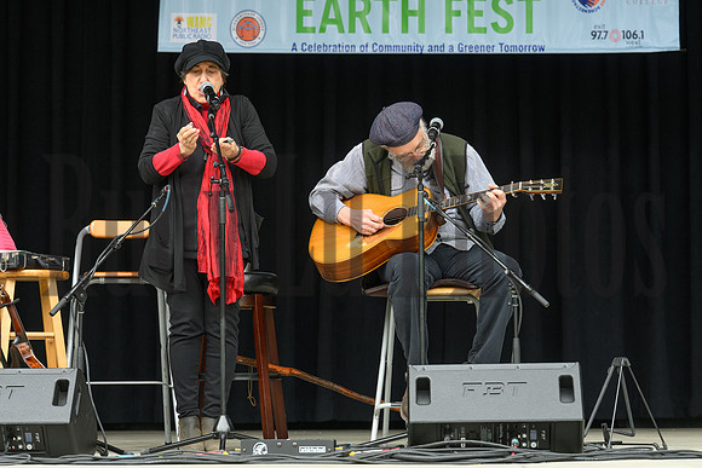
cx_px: 341
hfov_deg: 20.2
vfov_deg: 13.6
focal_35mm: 101
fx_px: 1968
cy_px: 234
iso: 400
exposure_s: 1/250
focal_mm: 96
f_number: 5.6
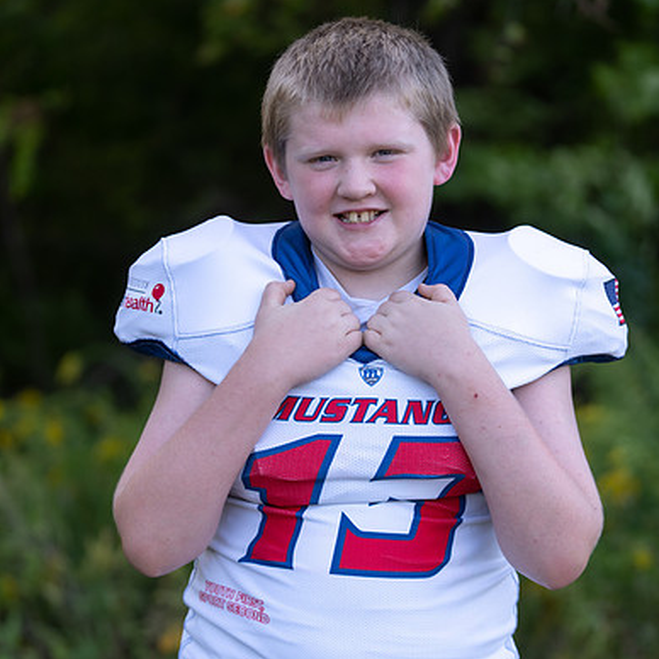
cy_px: 343
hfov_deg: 15.6
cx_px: 333
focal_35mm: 112
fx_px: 2412
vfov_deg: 15.6
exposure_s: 1/320
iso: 125
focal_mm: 81
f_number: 2.8
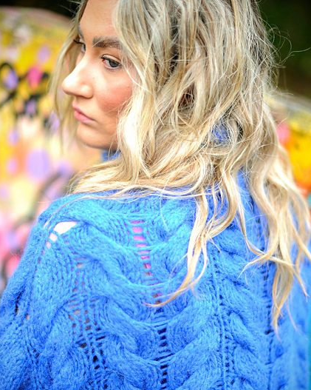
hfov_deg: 26.7
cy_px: 225
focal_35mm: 57
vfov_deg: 33.0
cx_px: 155
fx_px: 656
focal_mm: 50
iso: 200
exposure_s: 1/250
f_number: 1.4
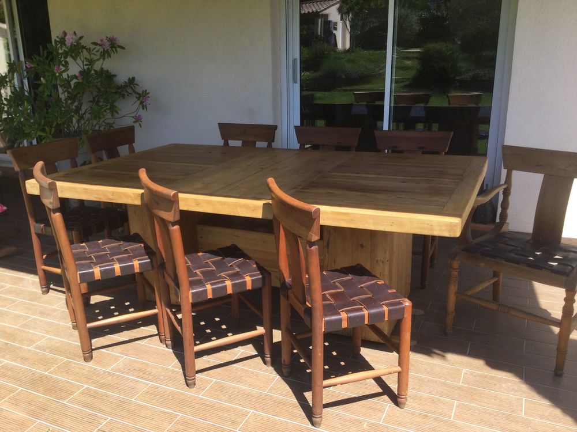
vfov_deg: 45.4
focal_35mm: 31
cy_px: 216
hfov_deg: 58.4
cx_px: 288
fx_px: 517
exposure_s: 1/405
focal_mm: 3.3
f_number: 2.4
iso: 25
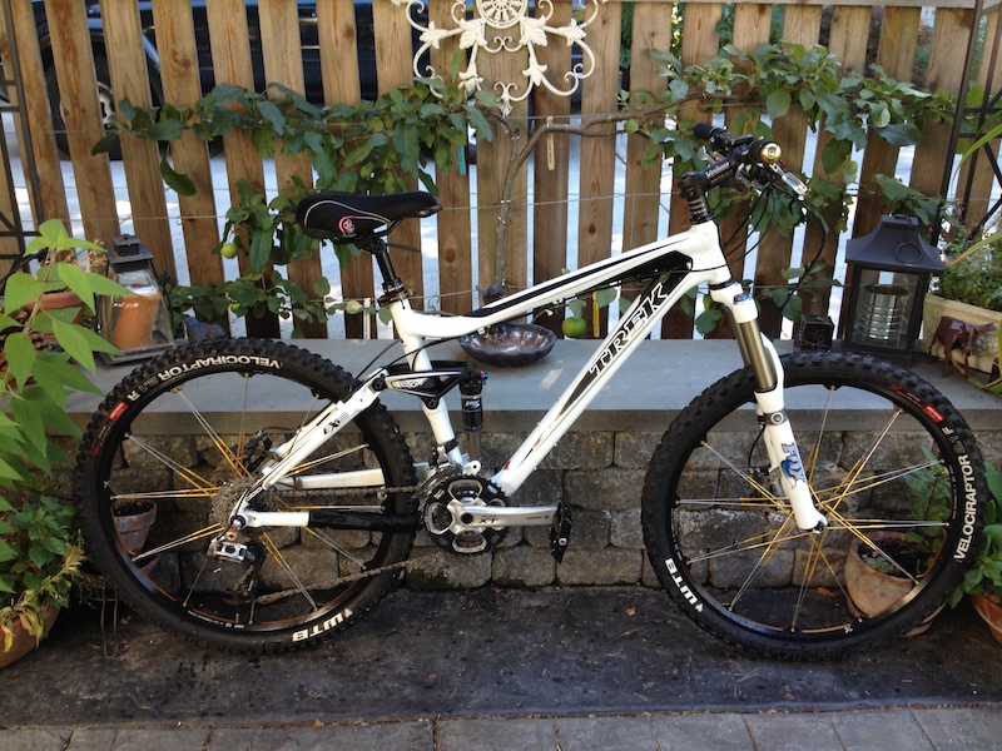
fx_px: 1013
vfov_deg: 40.7
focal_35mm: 35
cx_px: 501
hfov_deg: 52.6
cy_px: 376
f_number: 2.4
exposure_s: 1/40
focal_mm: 4.28
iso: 50
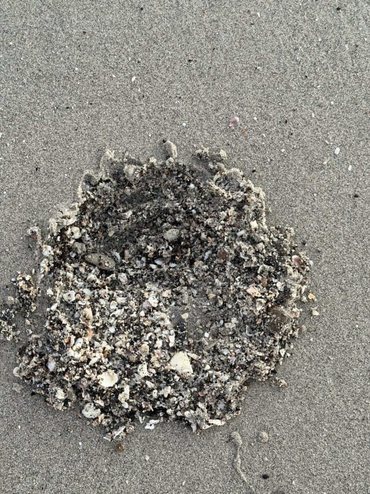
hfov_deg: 30.3
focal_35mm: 48
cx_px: 185
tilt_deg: -74.7
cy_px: 247
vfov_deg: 39.7
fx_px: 684
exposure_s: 1/59
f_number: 1.78
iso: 250
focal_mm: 6.76
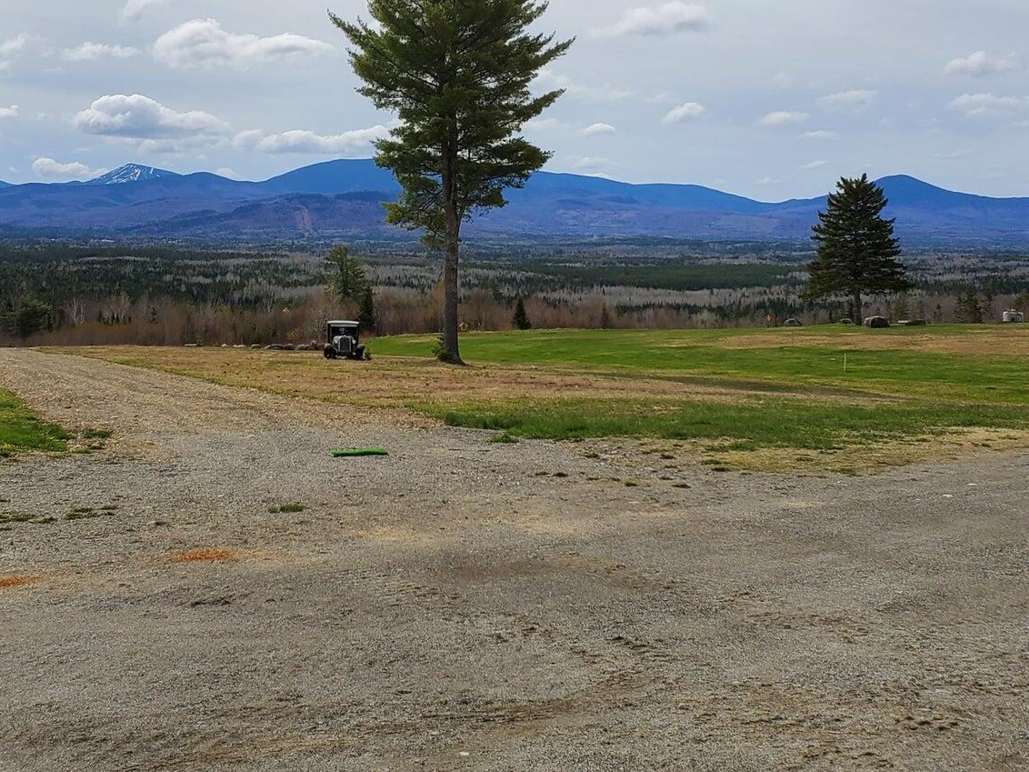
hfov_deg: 38.9
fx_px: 1457
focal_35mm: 49
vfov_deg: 29.6
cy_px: 297
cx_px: 458
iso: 50
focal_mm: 4.3
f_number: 2.4
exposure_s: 1/2099
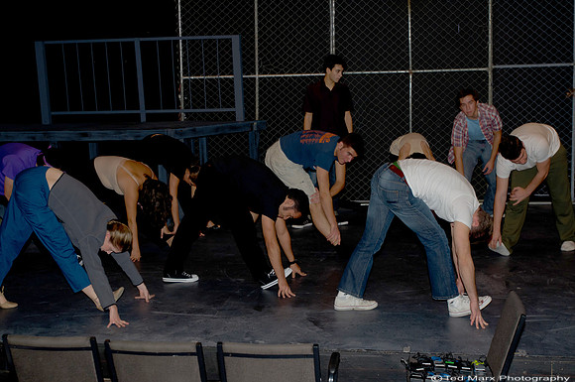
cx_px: 288
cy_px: 191
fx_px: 837
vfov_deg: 25.7
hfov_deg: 37.9
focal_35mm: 52
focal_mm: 35
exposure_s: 1/60
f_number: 4
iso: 200
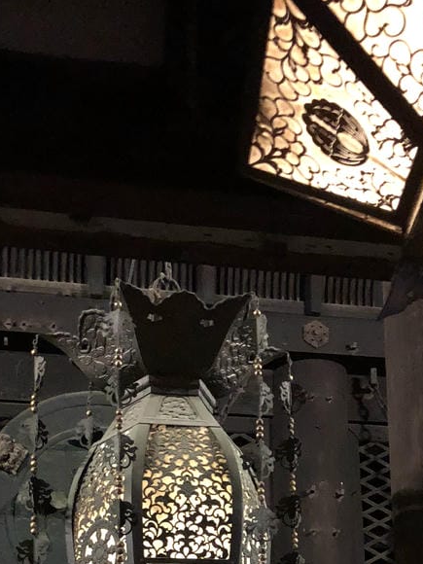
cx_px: 204
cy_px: 715
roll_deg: +0.4
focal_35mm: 80
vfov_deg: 22.1
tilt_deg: +10.9
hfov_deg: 18.4
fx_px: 1303
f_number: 1.8
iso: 500
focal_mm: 3.99
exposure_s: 1/4
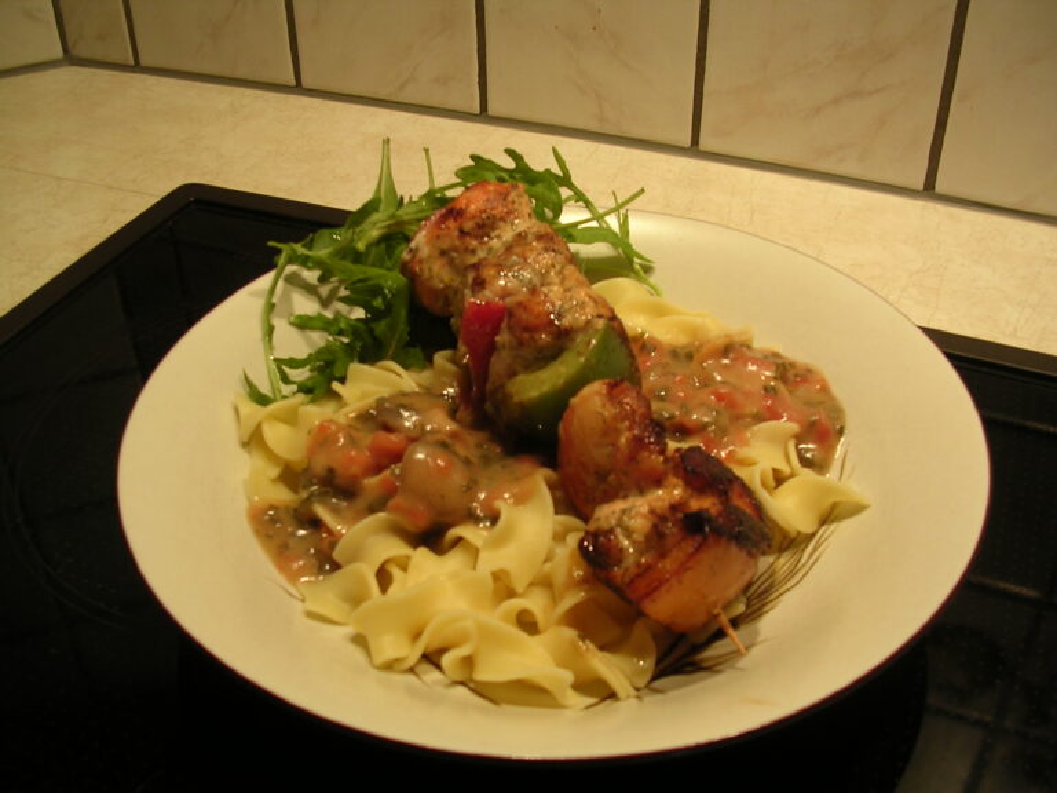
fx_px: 1160
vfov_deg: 37.7
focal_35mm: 38
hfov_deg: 49.0
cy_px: 396
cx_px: 528
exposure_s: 1/17.9
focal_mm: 5.8
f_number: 2.8
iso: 100
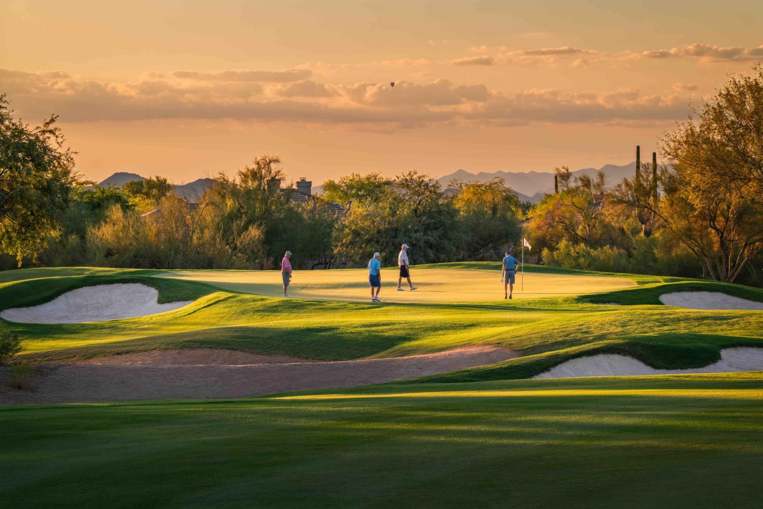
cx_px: 382
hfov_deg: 12.5
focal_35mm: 165
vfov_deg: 8.3
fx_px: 3497
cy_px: 254
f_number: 13
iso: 200
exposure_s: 1/200
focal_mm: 165
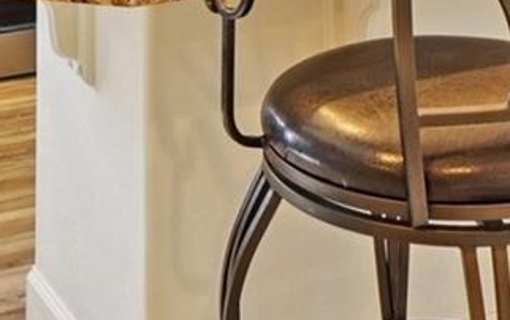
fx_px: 1266
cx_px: 309
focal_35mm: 91
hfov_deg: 22.7
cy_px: -355
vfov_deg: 12.4
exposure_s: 1/13
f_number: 8
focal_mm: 12
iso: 400
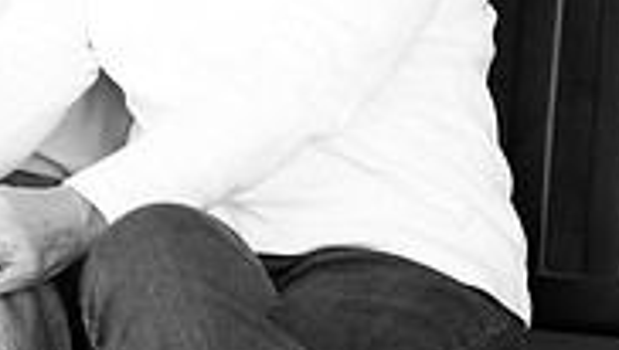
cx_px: 133
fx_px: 3830
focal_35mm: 233
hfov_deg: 9.2
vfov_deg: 5.2
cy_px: -194
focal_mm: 70
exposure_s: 1/320
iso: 200
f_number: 2.8
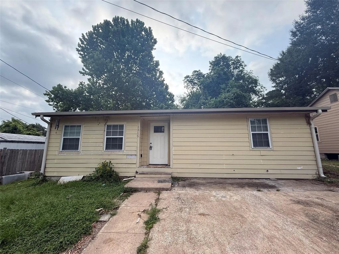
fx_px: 137
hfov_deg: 102.1
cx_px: 170
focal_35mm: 14
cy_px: 127
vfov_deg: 85.7
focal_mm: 2.22
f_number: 2.2
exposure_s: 1/442
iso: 64
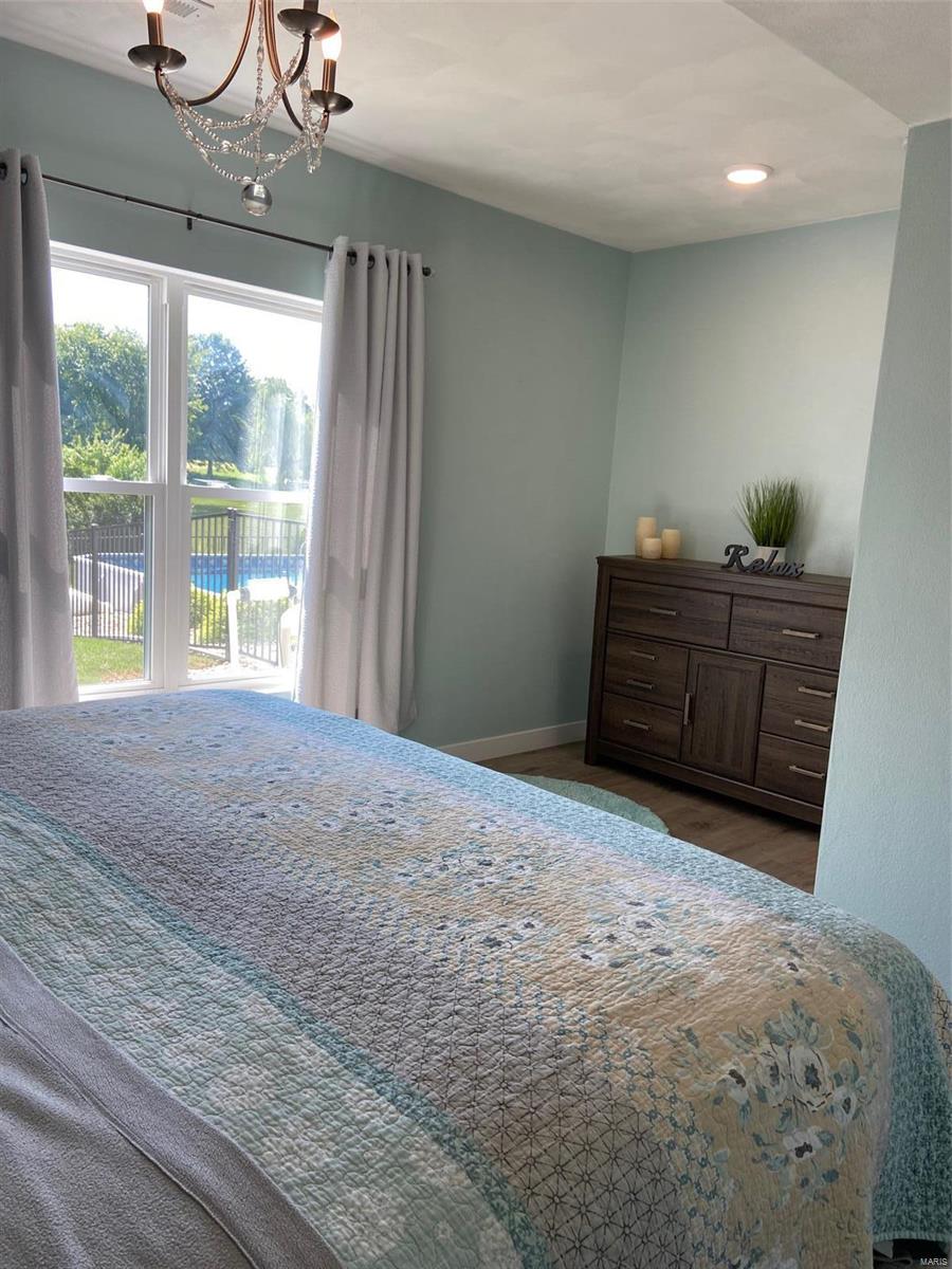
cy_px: 634
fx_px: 953
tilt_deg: -7.3
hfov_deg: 53.1
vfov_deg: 67.3
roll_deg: -4.0
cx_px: 476
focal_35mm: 26
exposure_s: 1/152
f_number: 1.8
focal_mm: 4.25
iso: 32
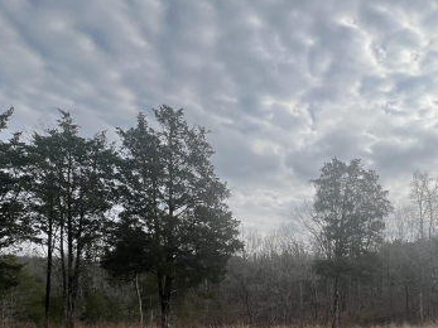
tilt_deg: -0.9
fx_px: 316
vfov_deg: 51.0
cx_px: 266
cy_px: 269
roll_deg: -1.6
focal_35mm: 25
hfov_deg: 68.6
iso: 32
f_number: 1.8
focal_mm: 1.57
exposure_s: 1/1277
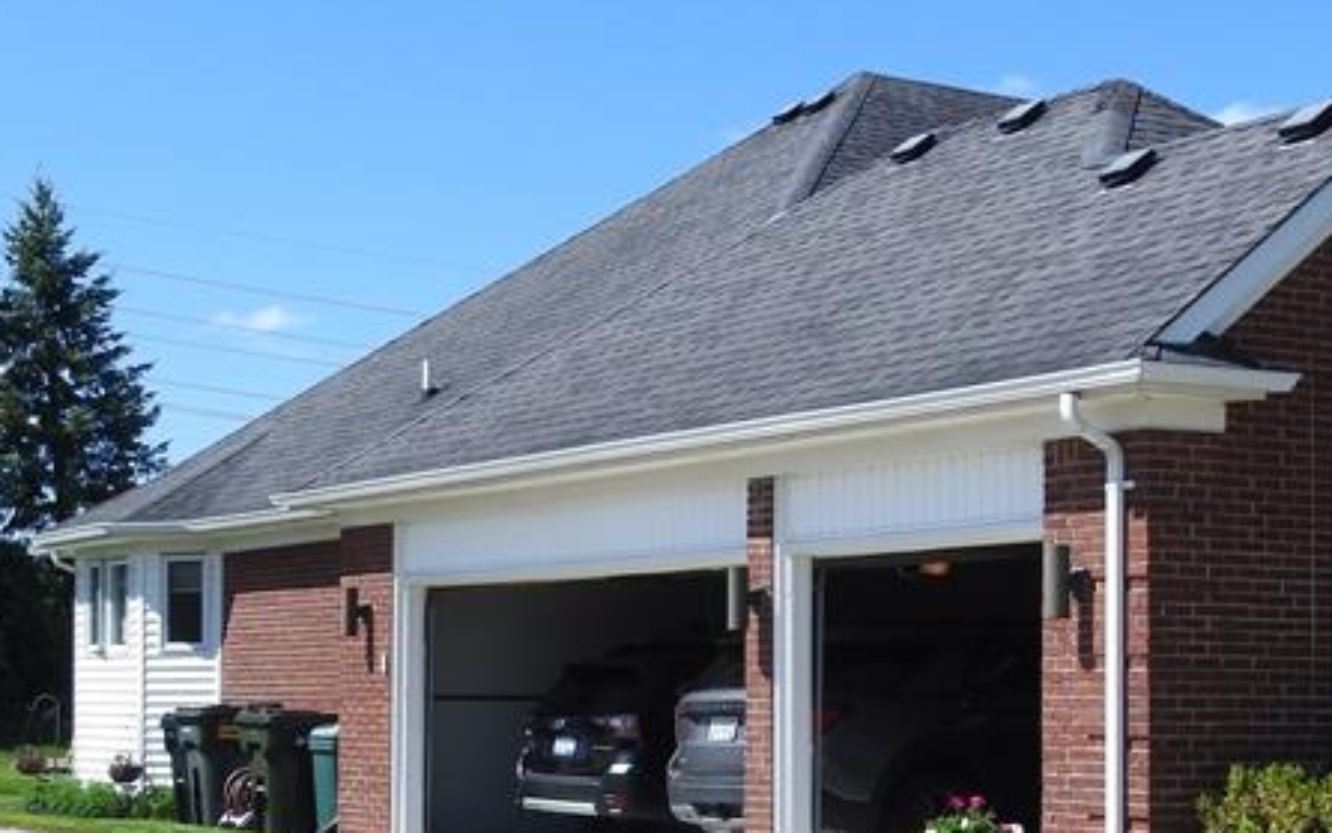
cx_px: 603
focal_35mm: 73
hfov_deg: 28.2
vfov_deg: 17.8
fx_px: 2651
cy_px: 615
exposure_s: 1/1000
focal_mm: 5.4
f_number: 3.5
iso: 100
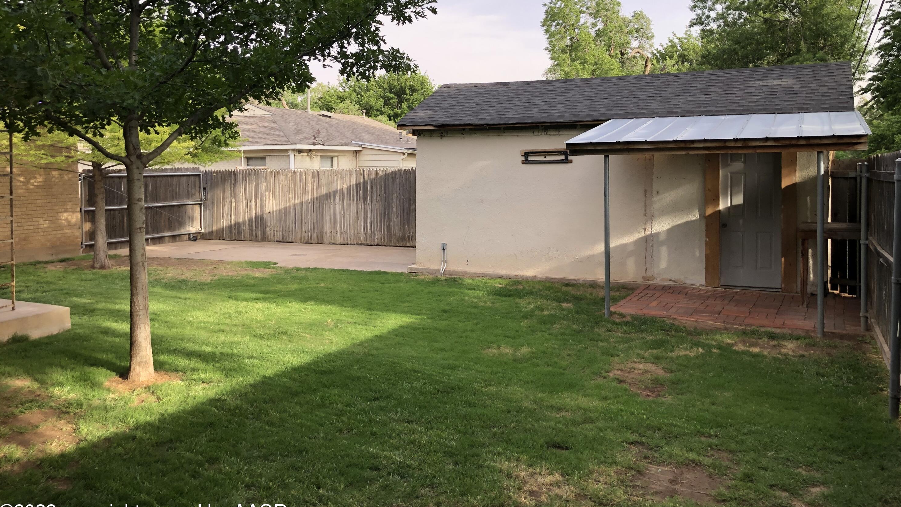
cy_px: 200
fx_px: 741
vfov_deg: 37.6
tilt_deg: -0.7
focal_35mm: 31
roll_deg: +2.3
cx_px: 456
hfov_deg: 62.6
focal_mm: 3.99
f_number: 1.8
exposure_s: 1/337
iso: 20
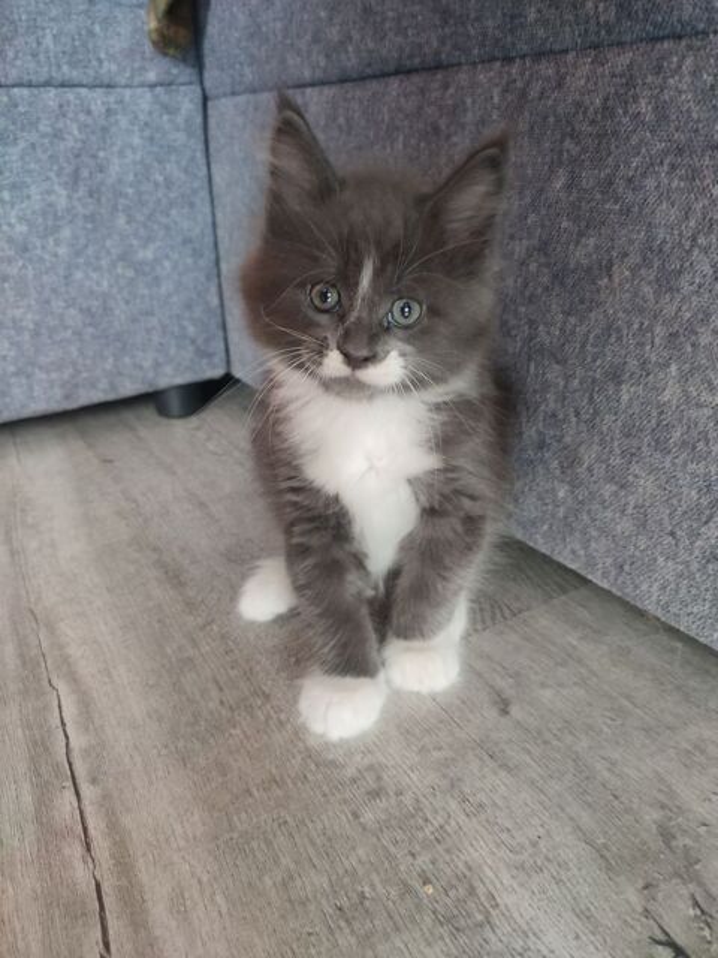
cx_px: 359
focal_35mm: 25
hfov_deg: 54.9
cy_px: 479
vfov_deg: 69.4
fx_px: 691
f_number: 1.9
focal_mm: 6.04
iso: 925
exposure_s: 1/20
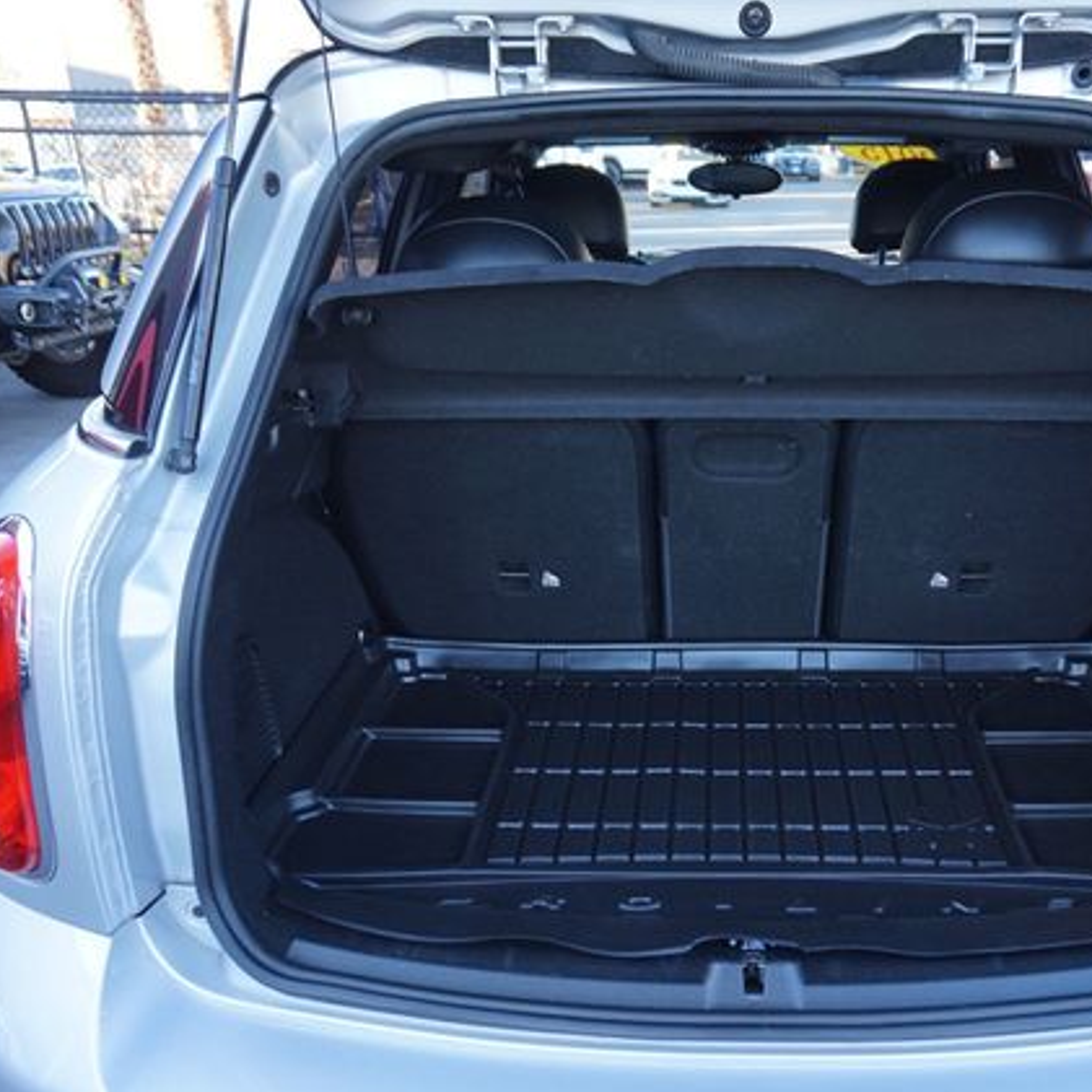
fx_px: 1106
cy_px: 547
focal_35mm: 31
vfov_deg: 52.5
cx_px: 695
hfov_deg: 51.9
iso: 250
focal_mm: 16
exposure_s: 1/60
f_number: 4
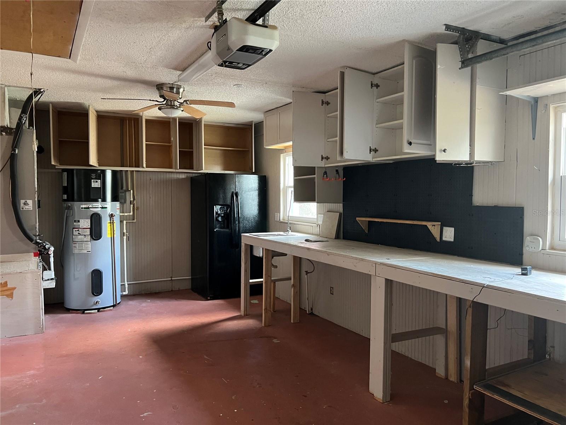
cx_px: 283
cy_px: 212
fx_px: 425
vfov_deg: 53.1
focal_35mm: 26
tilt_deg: -2.4
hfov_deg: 67.3
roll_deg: -0.3
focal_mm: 5.7
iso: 400
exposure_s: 1/40
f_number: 1.5
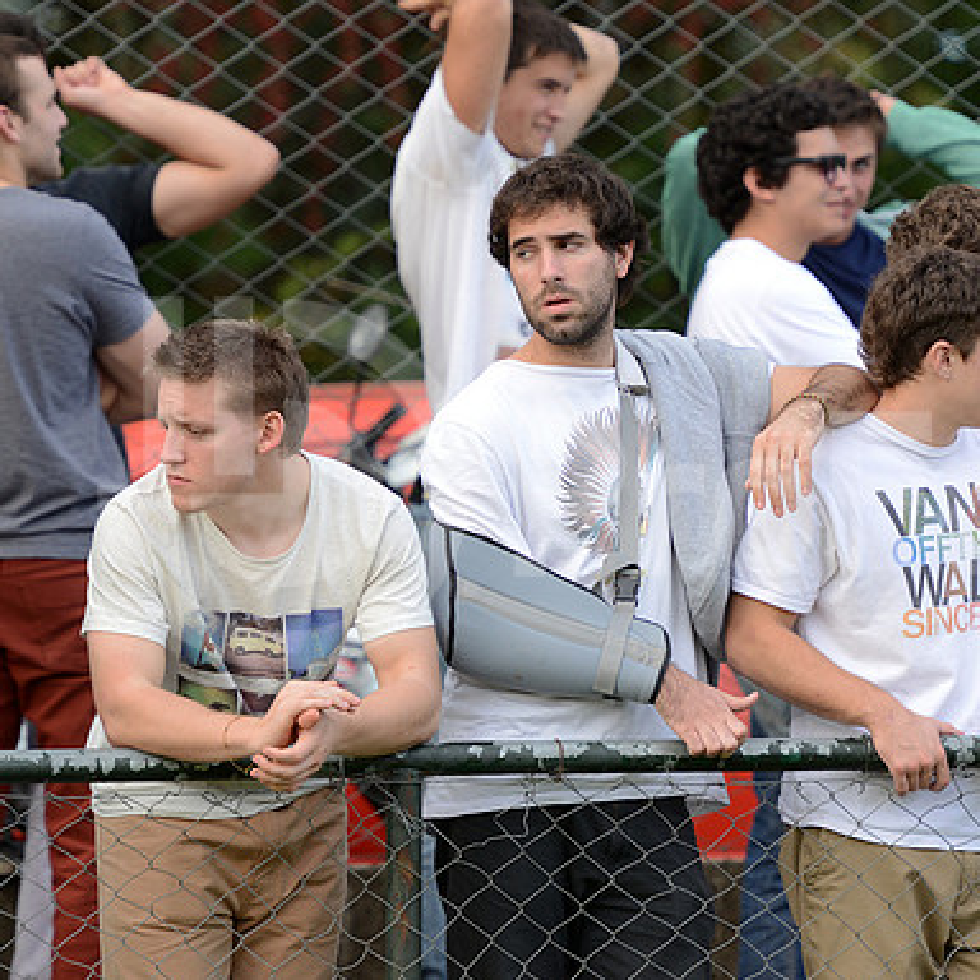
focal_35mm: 308
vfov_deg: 5.7
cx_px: 720
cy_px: 489
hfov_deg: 5.7
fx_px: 9865
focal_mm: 240
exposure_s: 1/320
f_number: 4
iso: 500
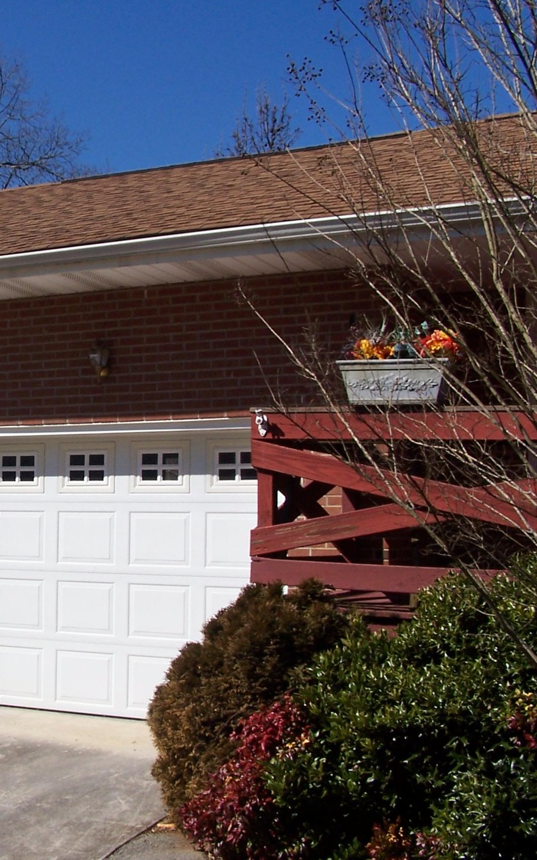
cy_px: 431
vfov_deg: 37.5
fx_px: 1265
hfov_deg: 23.2
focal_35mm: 54
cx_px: 34
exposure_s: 1/500
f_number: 5.6
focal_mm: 6.3
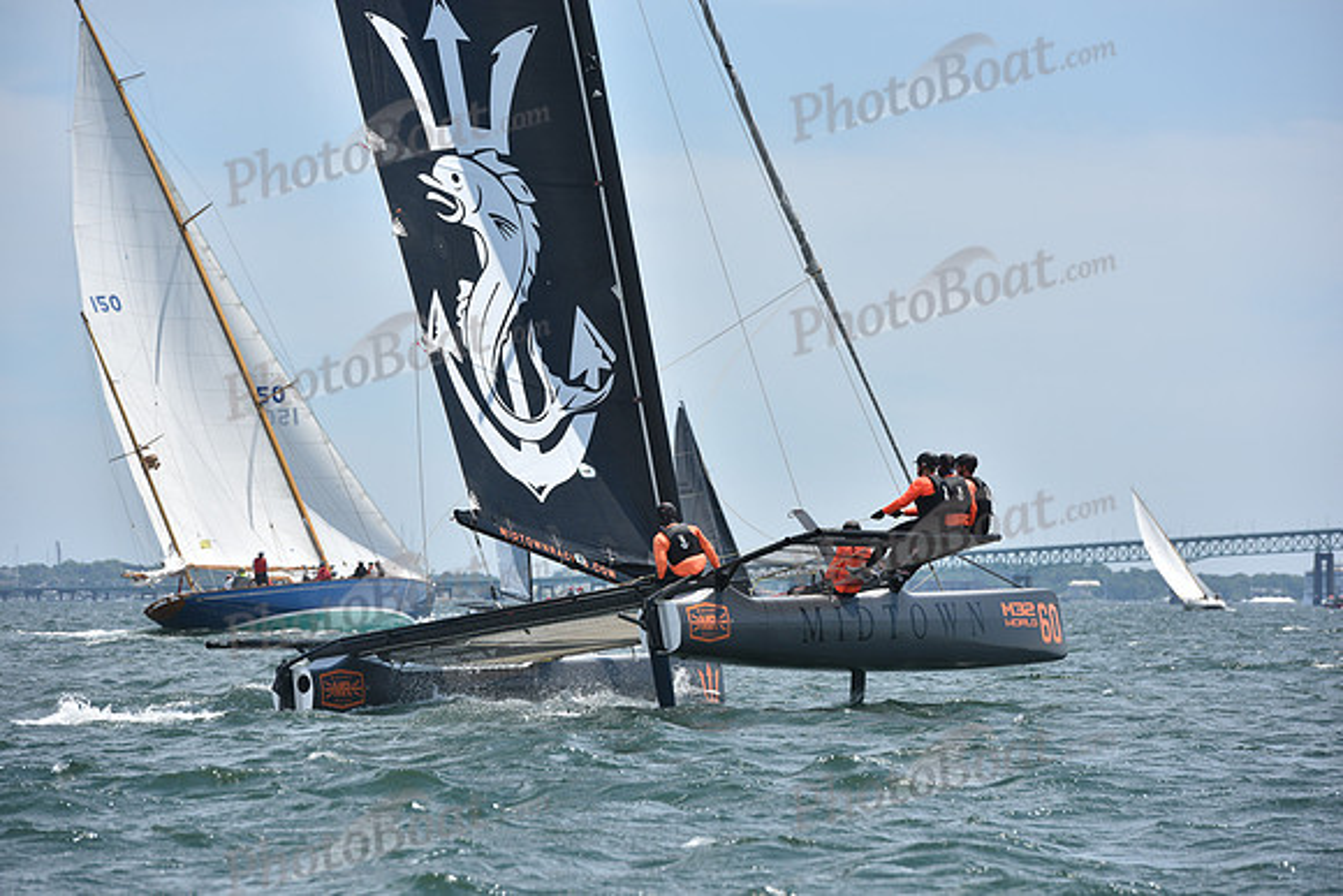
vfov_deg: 7.4
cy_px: 448
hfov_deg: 11.1
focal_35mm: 185
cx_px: 672
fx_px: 6903
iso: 250
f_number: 7.1
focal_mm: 185
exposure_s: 1/1250
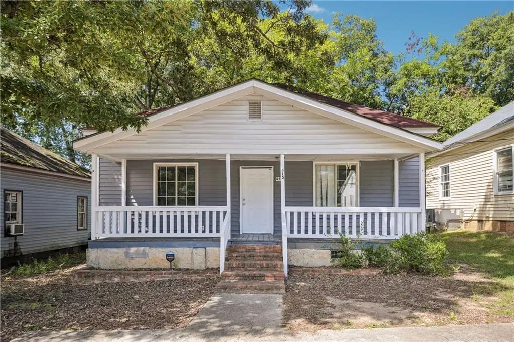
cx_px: 257
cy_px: 171
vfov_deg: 59.4
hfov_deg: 81.2
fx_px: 300
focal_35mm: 21
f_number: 8
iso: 64
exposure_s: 1/60
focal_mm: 21
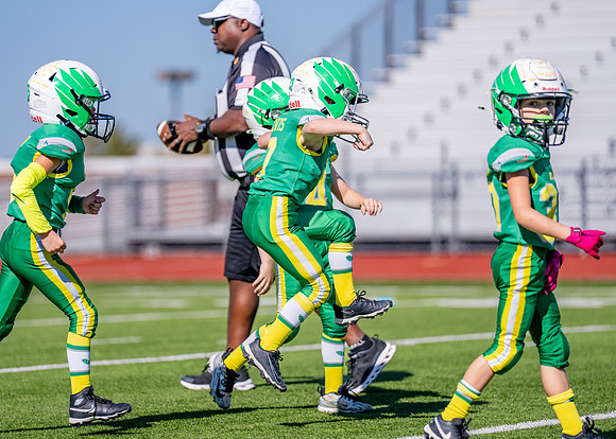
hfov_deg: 7.7
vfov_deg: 5.5
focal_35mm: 262
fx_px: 4583
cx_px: 216
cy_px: 207
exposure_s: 1/8000
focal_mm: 200
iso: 250
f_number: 2.8
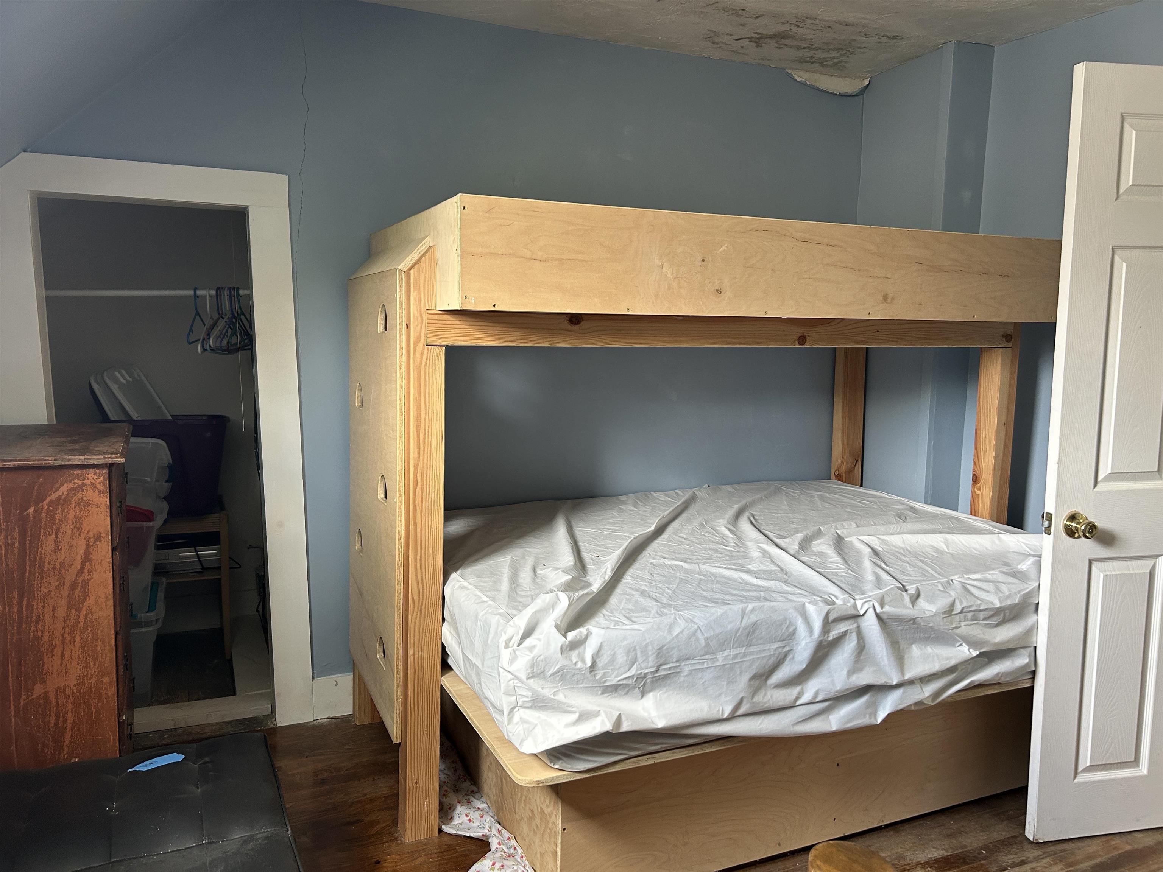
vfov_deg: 53.1
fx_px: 874
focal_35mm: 26
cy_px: 436
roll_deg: +0.5
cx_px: 582
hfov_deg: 67.3
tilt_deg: -7.8
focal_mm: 5.7
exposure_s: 1/66
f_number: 1.5
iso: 125
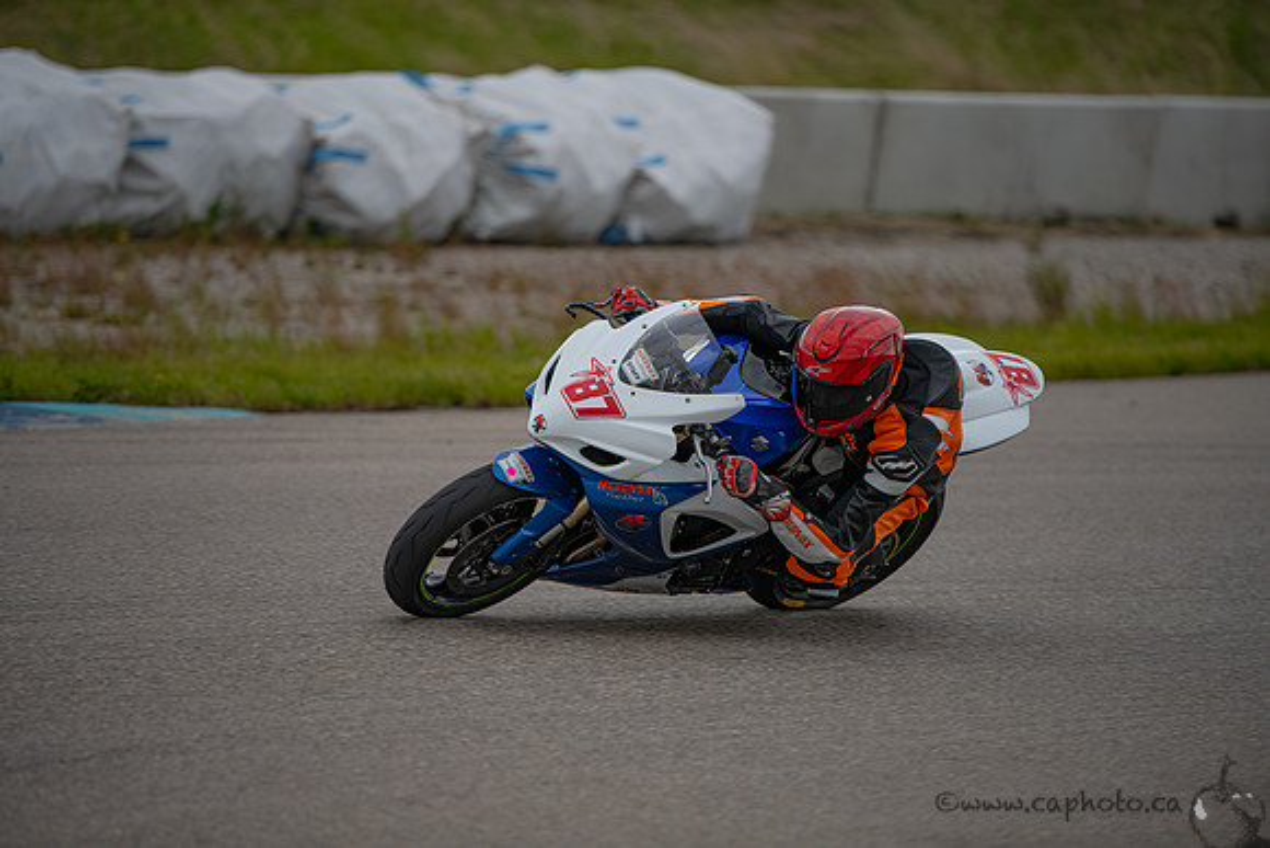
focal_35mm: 200
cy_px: 424
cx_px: 635
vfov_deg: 6.9
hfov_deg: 10.3
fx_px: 7057
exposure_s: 1/1600
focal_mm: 200
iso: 110
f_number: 2.8
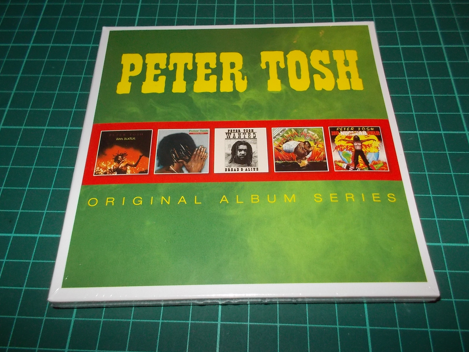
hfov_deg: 60.0
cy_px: 171
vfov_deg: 46.8
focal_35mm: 30
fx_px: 406
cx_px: 240
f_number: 3.3
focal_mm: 4.1
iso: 200
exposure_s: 1/30
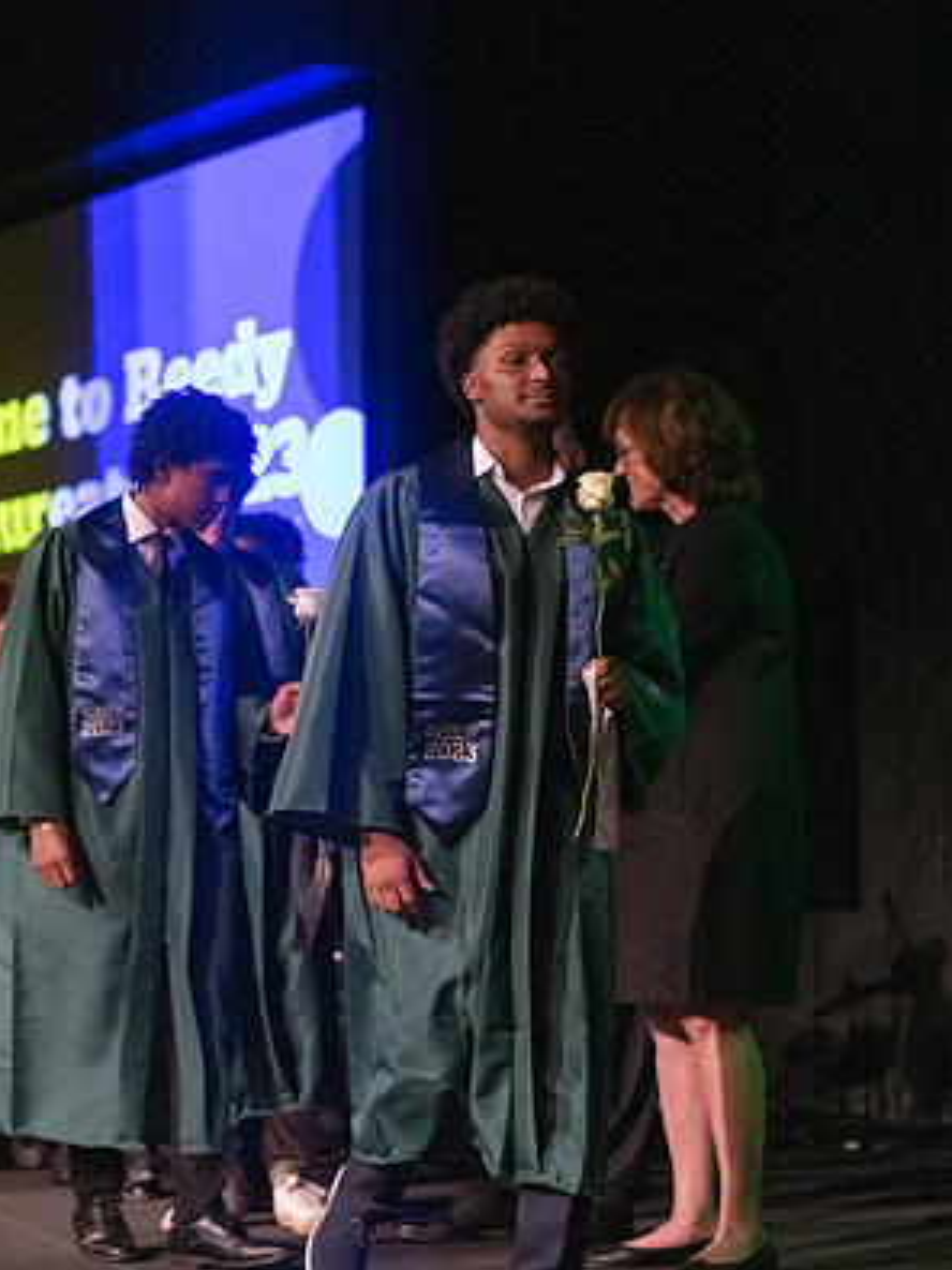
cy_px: 633
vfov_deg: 24.1
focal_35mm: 81
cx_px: 473
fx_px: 2972
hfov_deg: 18.2
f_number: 2.8
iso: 16000
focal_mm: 74
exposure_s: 1/1000
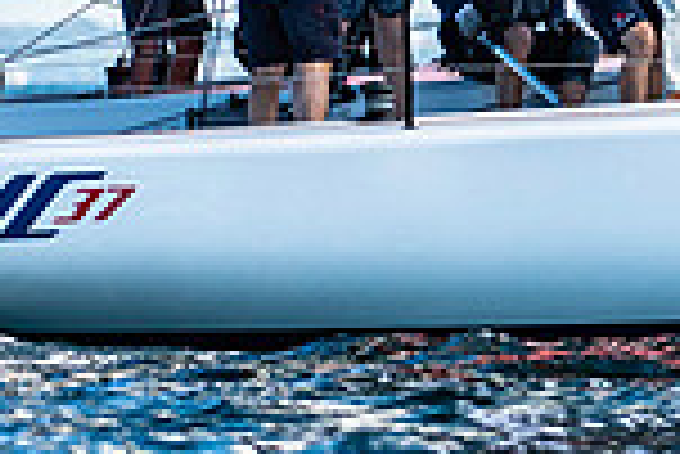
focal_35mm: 1407
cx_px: 874
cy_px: -308
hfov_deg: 1.5
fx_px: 26602
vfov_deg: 1.0
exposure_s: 1/2000
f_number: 5
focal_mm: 240
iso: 320
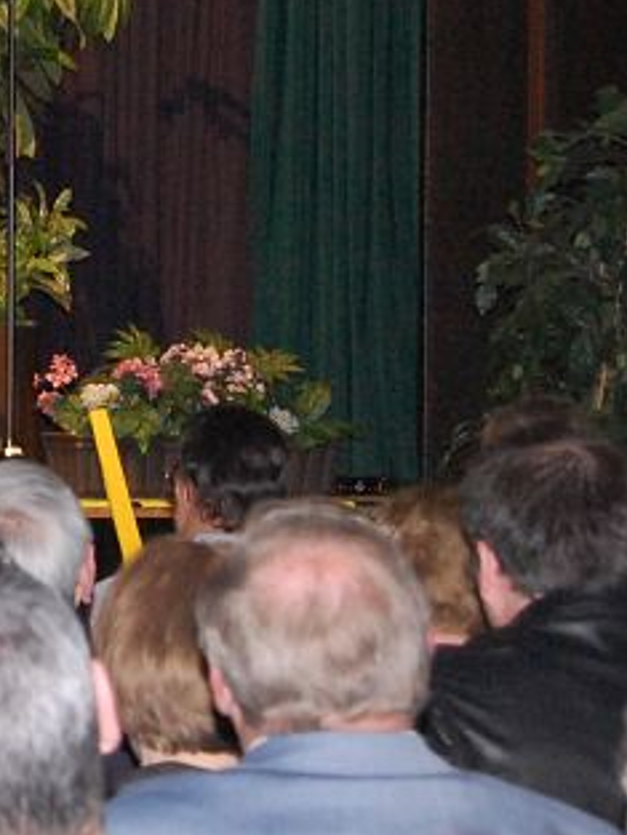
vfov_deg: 7.6
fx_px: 6265
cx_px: -309
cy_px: -1
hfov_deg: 5.7
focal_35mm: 260
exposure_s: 1/60
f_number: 5.6
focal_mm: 55
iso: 1600
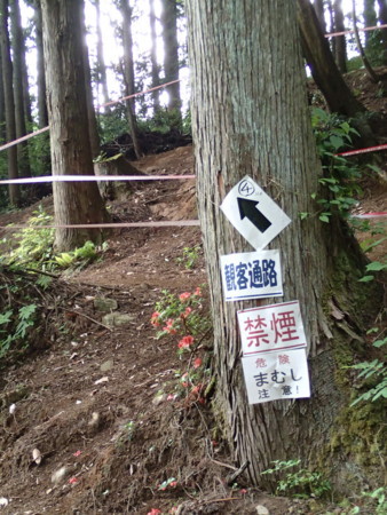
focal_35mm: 61
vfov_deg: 31.7
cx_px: 194
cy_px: 258
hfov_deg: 24.0
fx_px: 908
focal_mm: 11.01
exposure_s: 1/60
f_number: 3.6
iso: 500
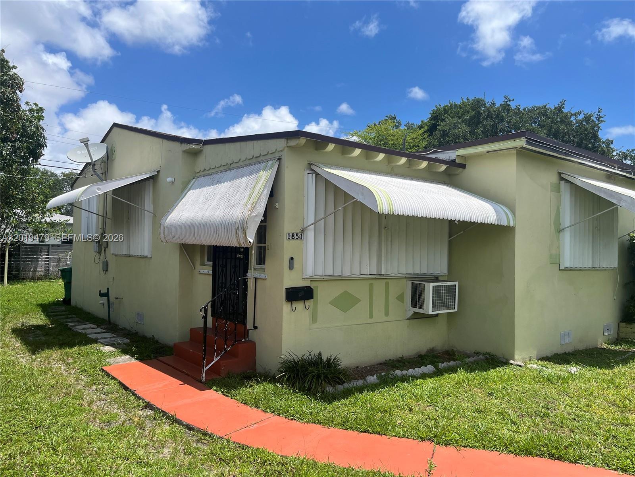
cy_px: 238
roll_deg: -0.8
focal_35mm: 26
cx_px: 318
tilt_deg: +1.7
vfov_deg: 53.1
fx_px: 477
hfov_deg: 67.3
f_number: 1.6
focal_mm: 5.1
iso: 50
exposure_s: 1/3521
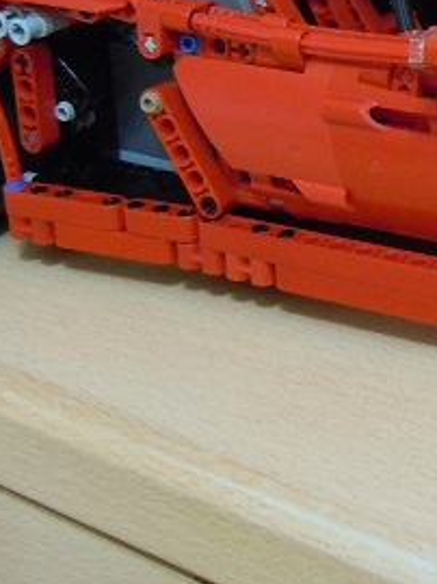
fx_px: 1500
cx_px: 474
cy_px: 65
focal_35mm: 89
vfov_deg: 21.6
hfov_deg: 16.1
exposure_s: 1/6
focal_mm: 5.4
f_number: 3.5
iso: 400
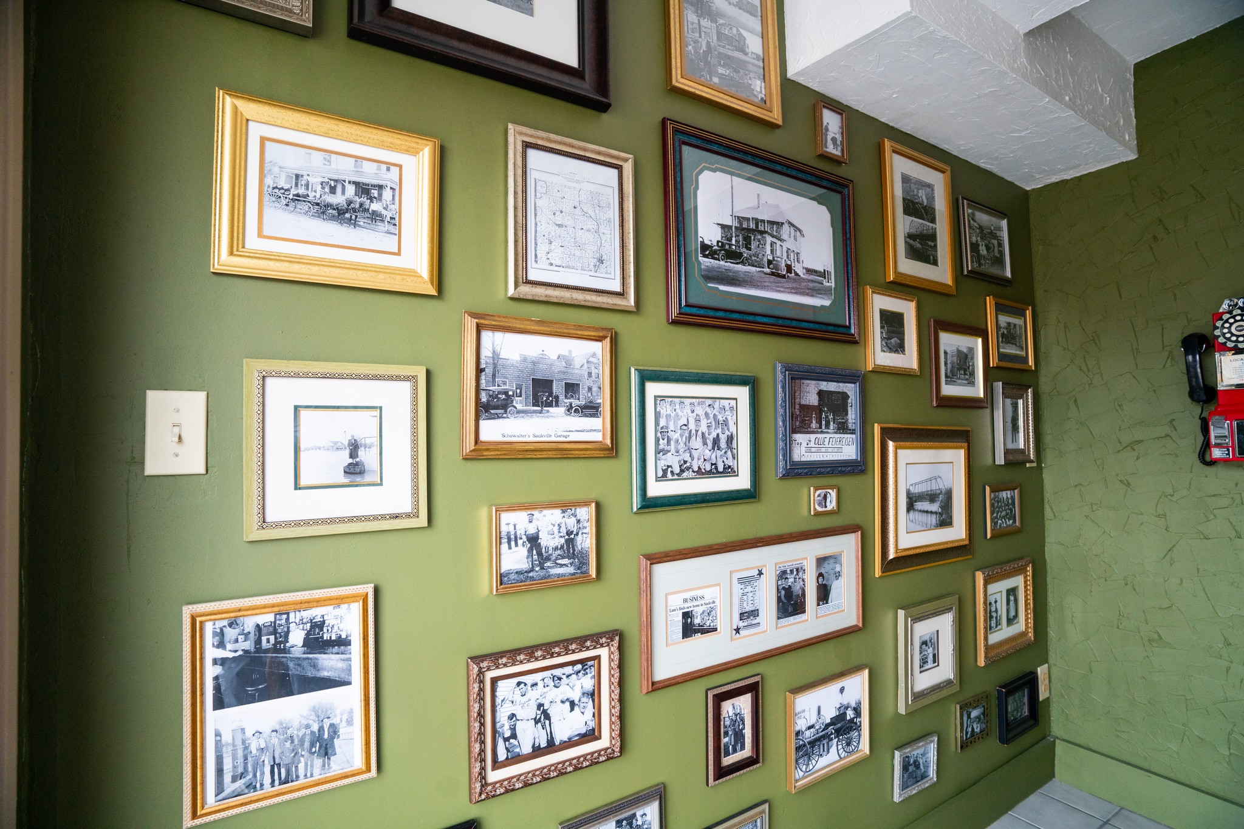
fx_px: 587
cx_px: 622
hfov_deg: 93.3
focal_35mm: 17
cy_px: 414
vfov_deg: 70.5
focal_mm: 17
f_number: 4.5
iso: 1600
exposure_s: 1/125
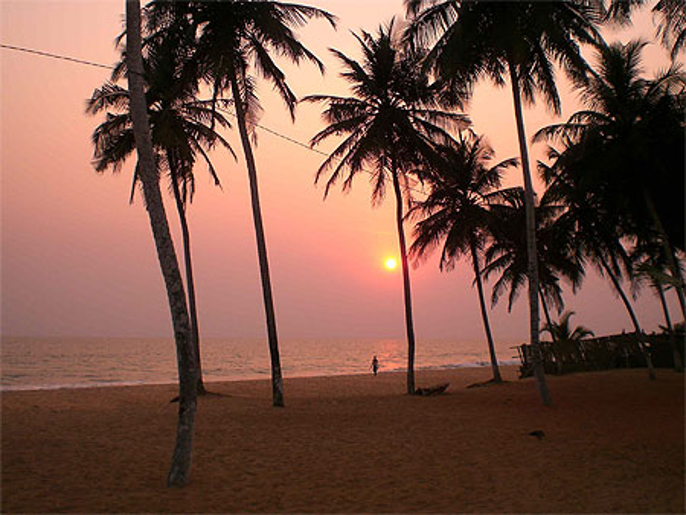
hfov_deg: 49.0
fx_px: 753
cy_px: 258
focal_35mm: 38
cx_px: 343
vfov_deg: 37.8
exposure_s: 1/100
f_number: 4.4
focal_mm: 6.3
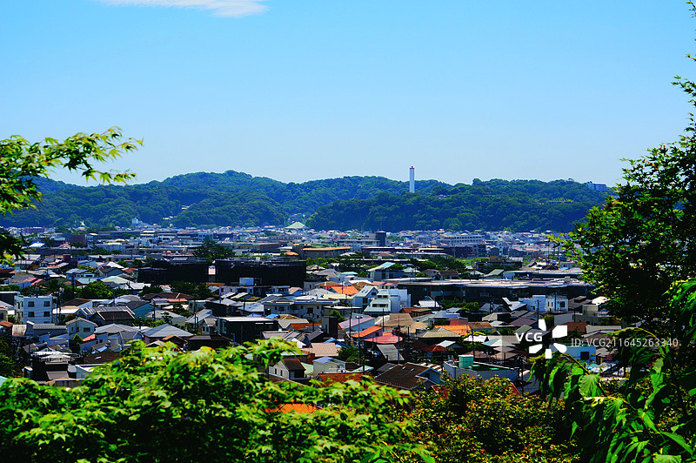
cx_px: 348
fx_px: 1594
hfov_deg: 24.6
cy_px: 232
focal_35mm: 82
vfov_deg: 16.5
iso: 100
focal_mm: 55
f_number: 13
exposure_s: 1/200
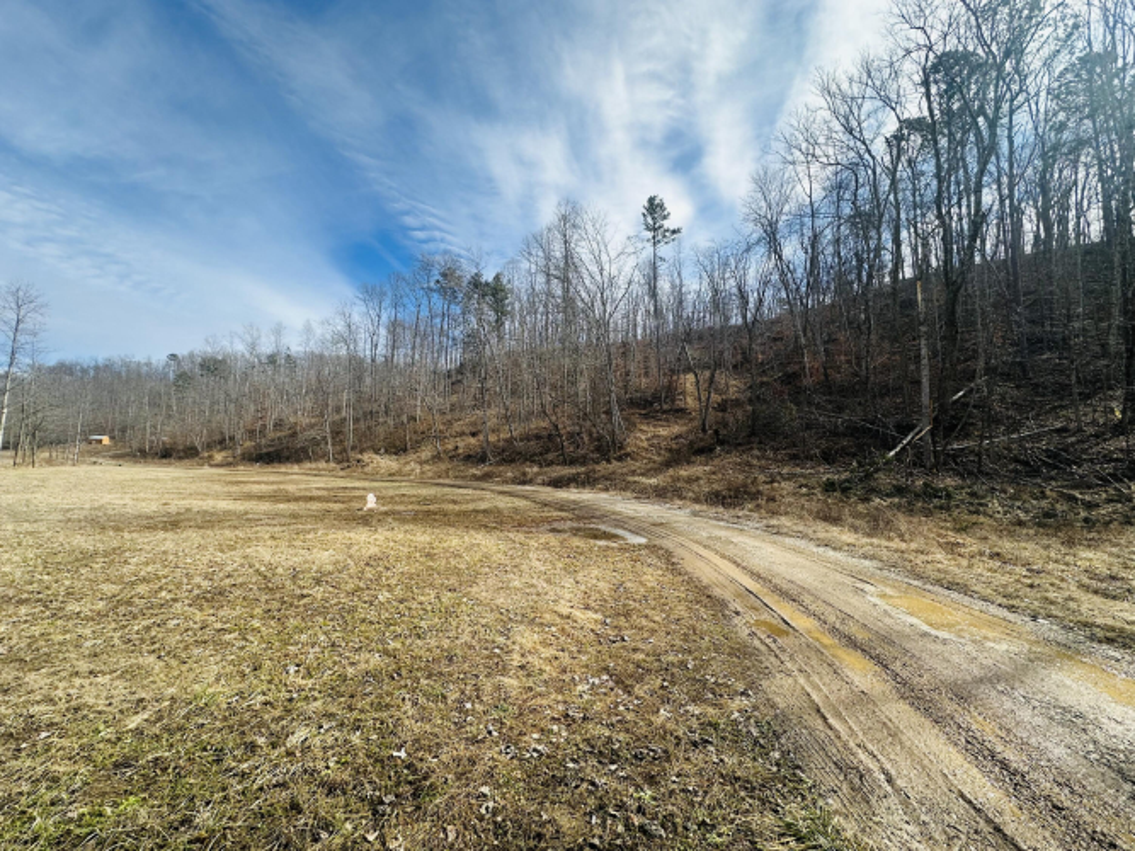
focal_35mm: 14
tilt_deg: +4.9
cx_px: 568
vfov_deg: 85.7
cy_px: 426
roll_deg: -0.8
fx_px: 459
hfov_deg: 102.1
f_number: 2.2
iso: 40
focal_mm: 2.22
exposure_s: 1/1171
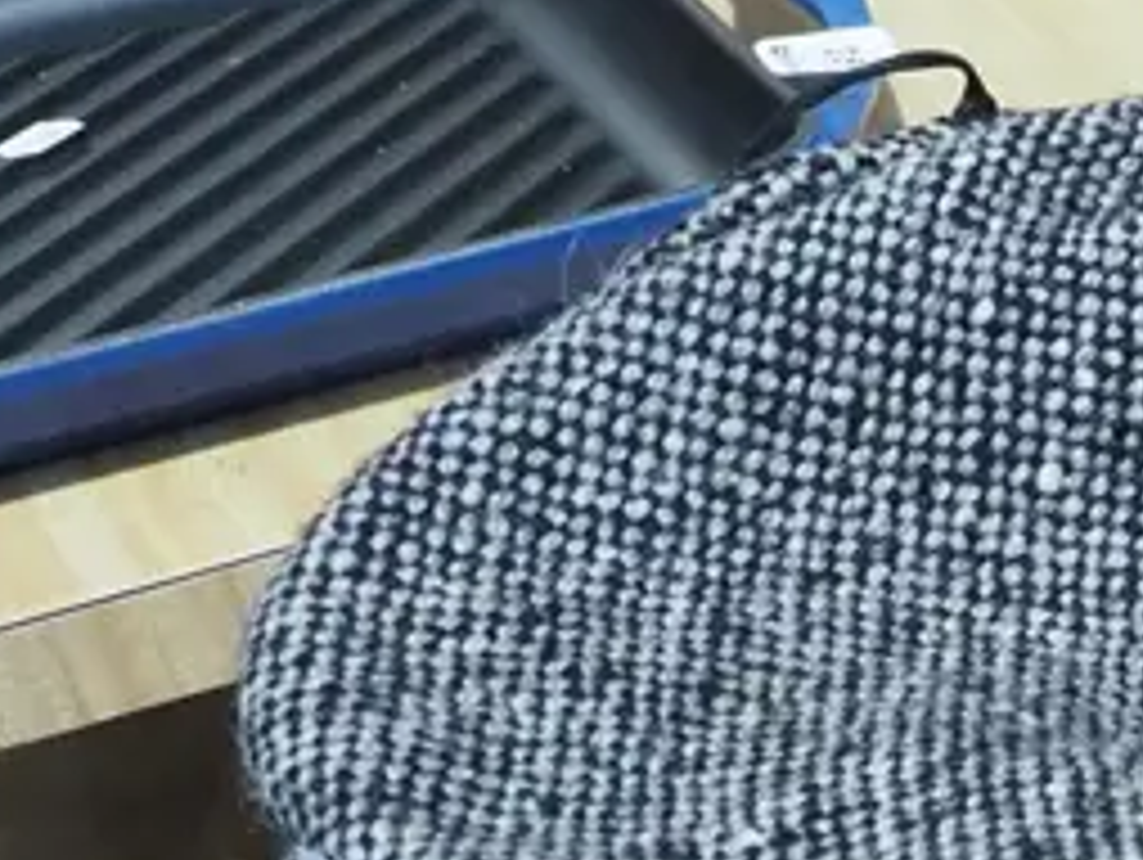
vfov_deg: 11.4
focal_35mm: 129
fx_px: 4264
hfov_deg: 13.4
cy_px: 855
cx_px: 2192
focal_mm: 16
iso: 1600
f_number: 5.6
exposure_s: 1/60
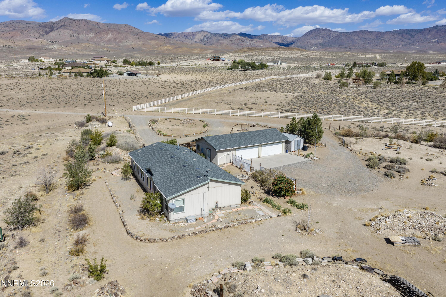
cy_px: 148
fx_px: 347
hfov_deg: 65.5
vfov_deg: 46.4
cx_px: 223
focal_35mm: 28
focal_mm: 14.45
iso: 100
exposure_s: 1/1600
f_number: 2.8
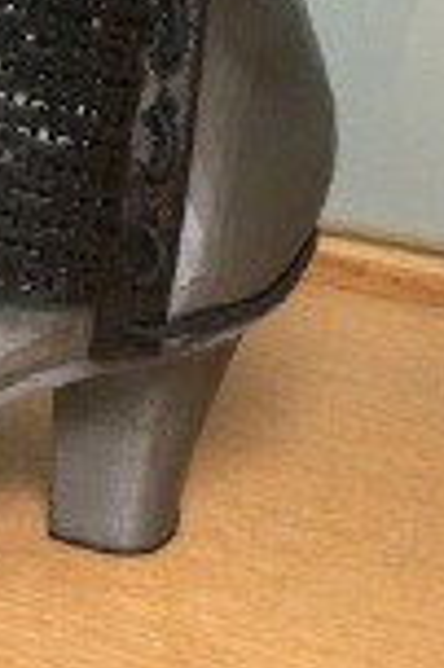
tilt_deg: -30.3
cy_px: 154
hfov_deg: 12.2
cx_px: -235
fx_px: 1965
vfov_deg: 19.1
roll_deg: +2.6
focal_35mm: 106
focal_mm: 4.15
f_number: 2.2
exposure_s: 1/30
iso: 320
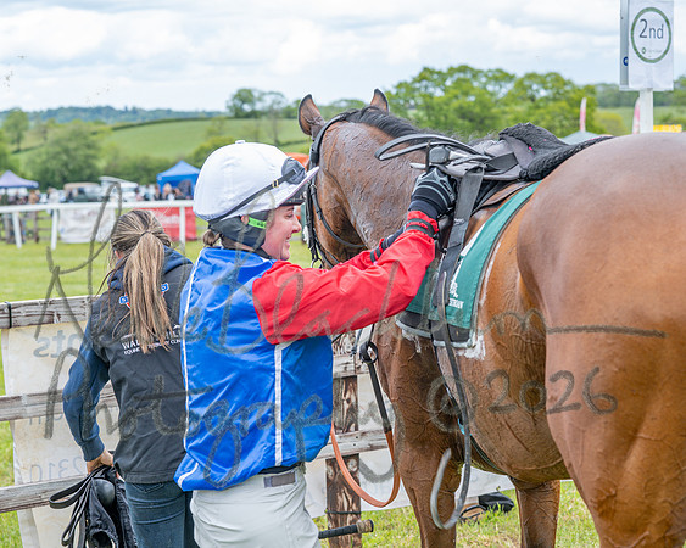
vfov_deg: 19.7
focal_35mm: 78
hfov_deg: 24.5
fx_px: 1577
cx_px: 343
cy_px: 274
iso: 200
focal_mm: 69
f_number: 5
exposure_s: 1/320
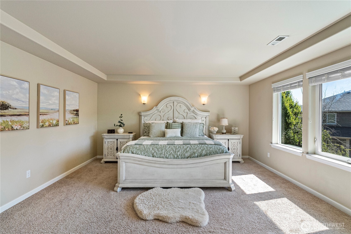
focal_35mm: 17
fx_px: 166
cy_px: 117
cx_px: 176
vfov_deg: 70.5
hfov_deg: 93.2
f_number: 5.6
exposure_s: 1/500
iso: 1600
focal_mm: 17
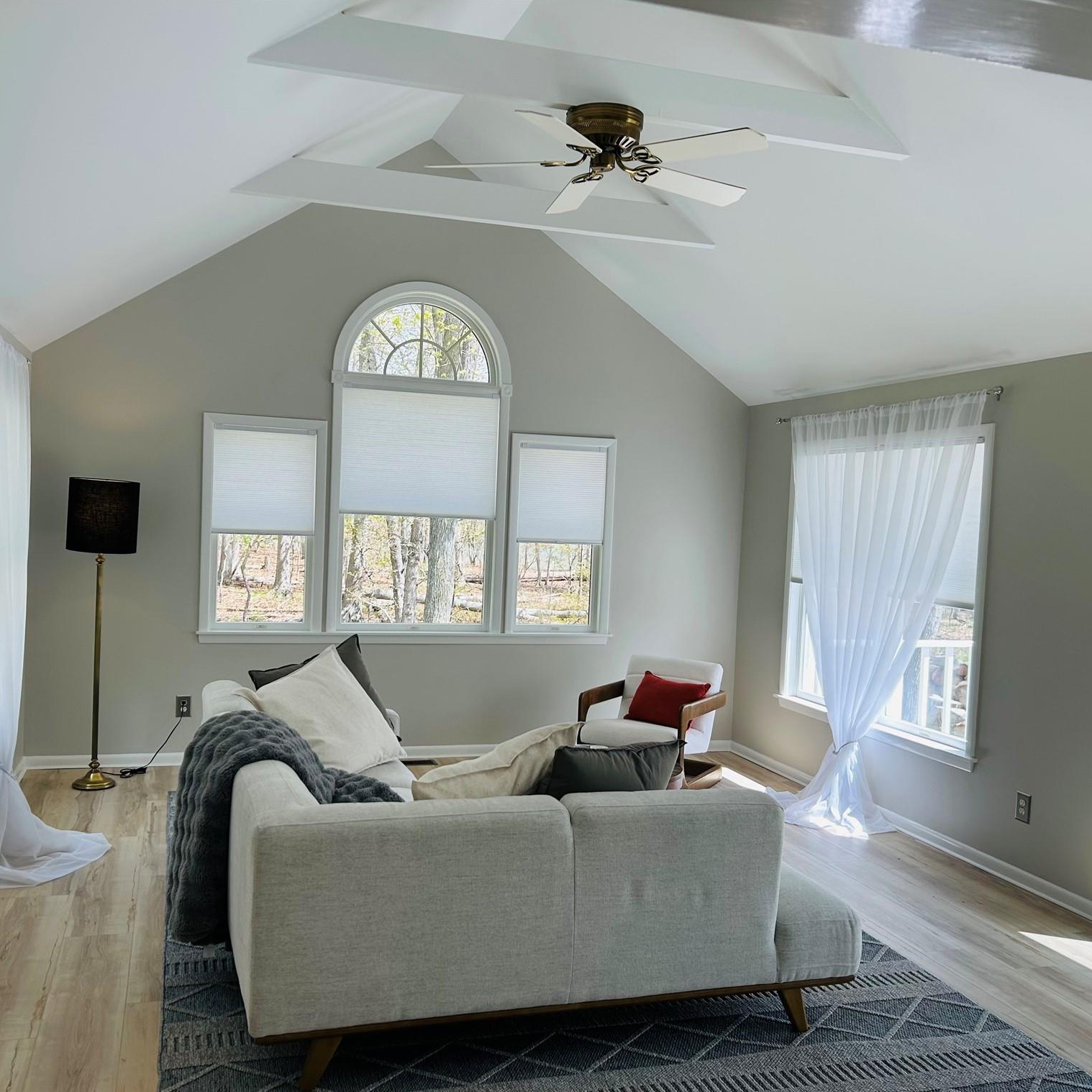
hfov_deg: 52.5
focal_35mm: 31
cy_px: 551
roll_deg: -2.7
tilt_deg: -3.2
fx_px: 1106
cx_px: 517
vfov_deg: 52.5
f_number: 1.5
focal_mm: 5.7
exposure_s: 1/539
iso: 50
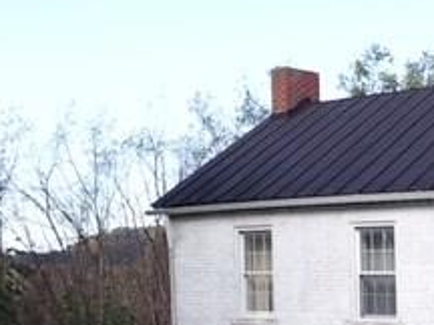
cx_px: 522
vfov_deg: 18.6
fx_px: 965
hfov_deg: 23.2
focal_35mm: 77
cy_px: 323
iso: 100
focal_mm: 4.73
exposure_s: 1/448
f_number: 2.2
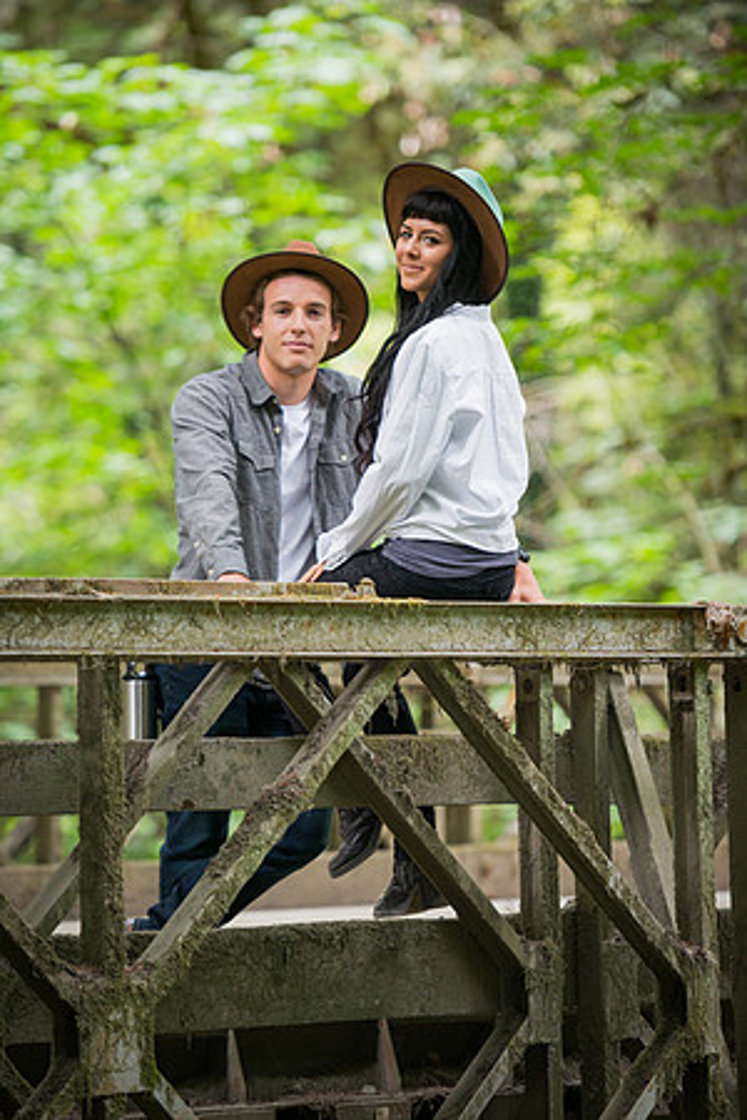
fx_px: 4824
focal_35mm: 155
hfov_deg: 8.9
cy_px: 560
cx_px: 374
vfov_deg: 13.2
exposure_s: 1/200
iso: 800
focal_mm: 155
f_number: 2.8
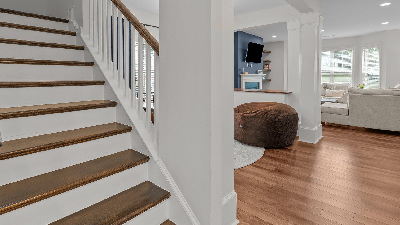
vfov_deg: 56.9
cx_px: 191
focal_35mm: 19
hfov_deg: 89.5
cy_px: 72
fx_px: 202
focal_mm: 15
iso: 400
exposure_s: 1/3
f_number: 6.3
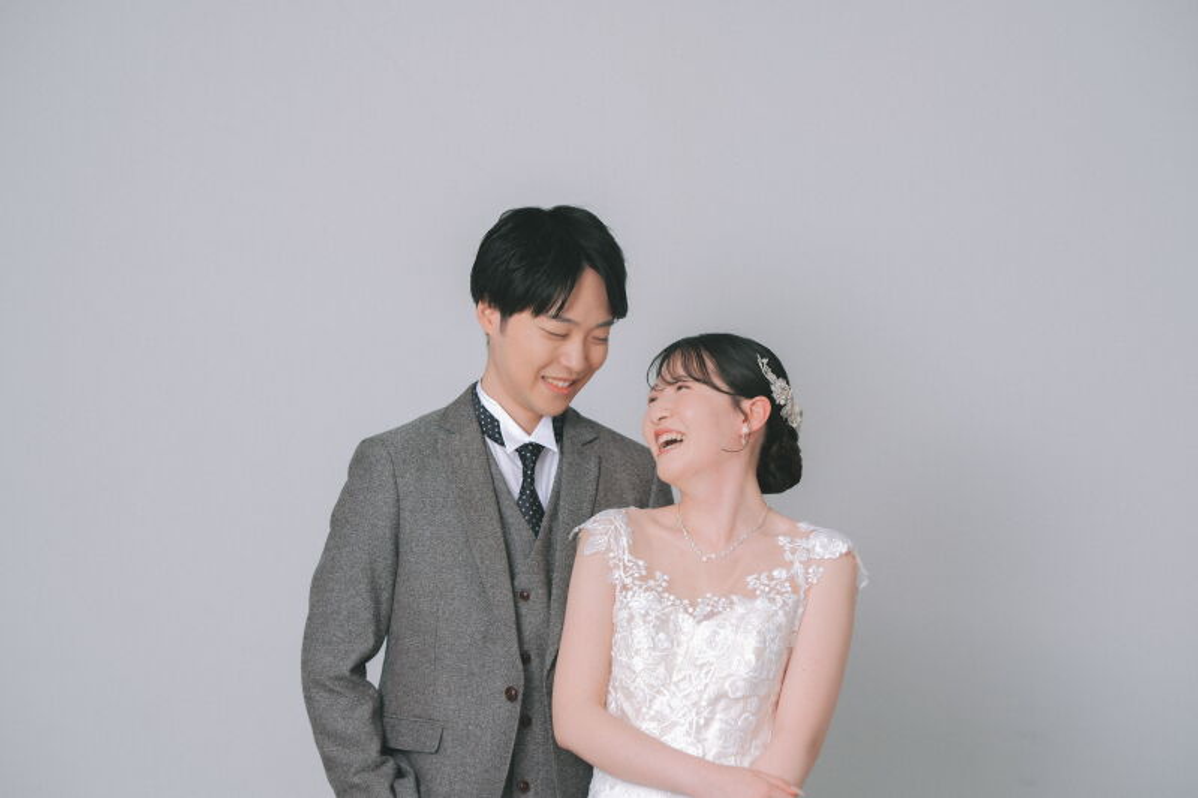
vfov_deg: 18.2
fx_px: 2495
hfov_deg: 27.0
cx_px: 599
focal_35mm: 75
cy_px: 399
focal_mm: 50
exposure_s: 1/250
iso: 80
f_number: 2
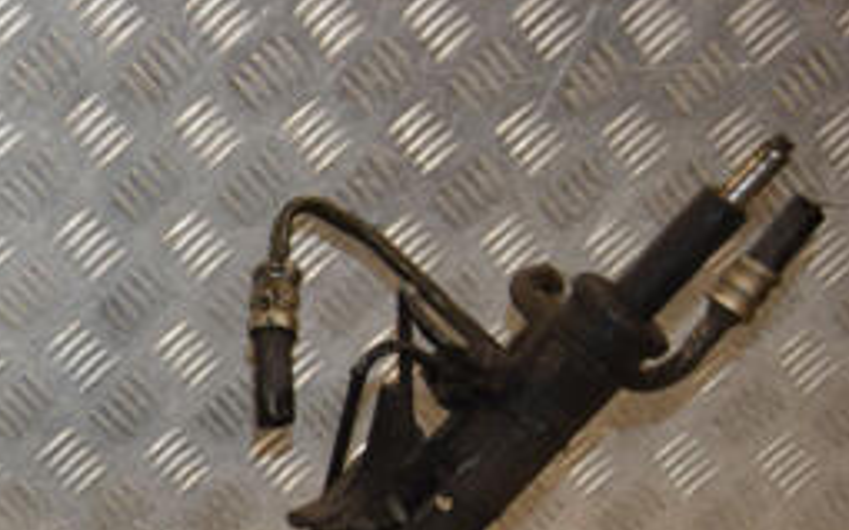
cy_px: 463
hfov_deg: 18.5
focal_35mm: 108
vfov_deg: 12.0
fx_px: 2497
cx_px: -120
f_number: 5.6
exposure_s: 1/200
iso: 800
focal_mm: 30
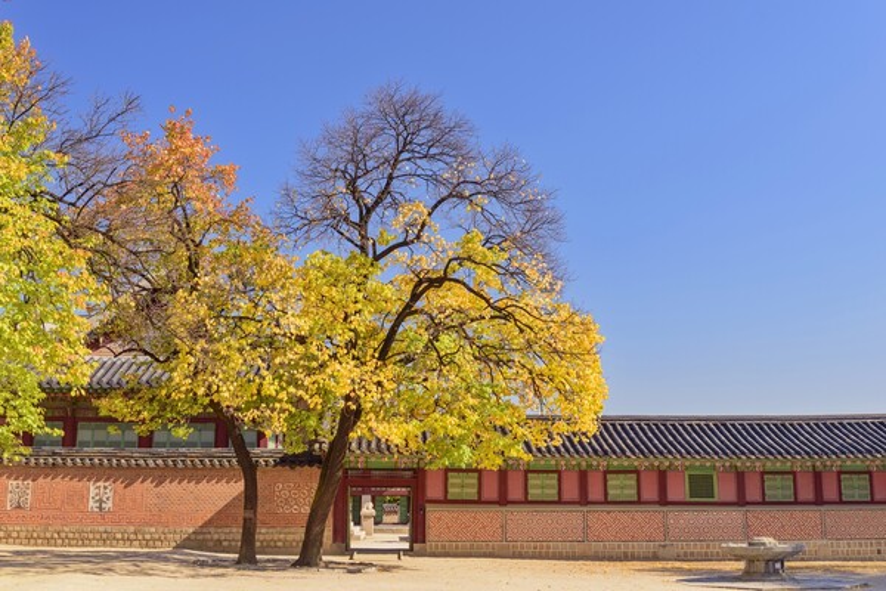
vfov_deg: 35.1
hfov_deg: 50.7
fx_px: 935
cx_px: 443
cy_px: 296
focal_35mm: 38
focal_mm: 38
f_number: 14
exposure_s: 1/20
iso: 100
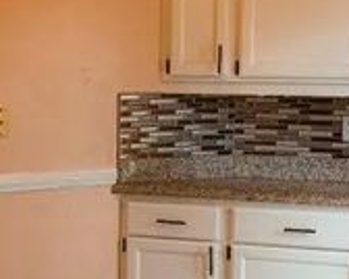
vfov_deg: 17.8
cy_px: 130
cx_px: -4
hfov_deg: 21.4
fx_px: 887
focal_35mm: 86
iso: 1600
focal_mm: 24
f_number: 3.5
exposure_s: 1/160
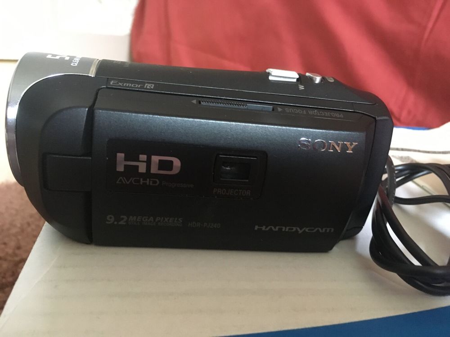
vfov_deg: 48.2
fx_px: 377
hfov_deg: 61.7
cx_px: 225
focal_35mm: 29
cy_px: 168
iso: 320
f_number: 2.2
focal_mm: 4.15
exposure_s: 1/17
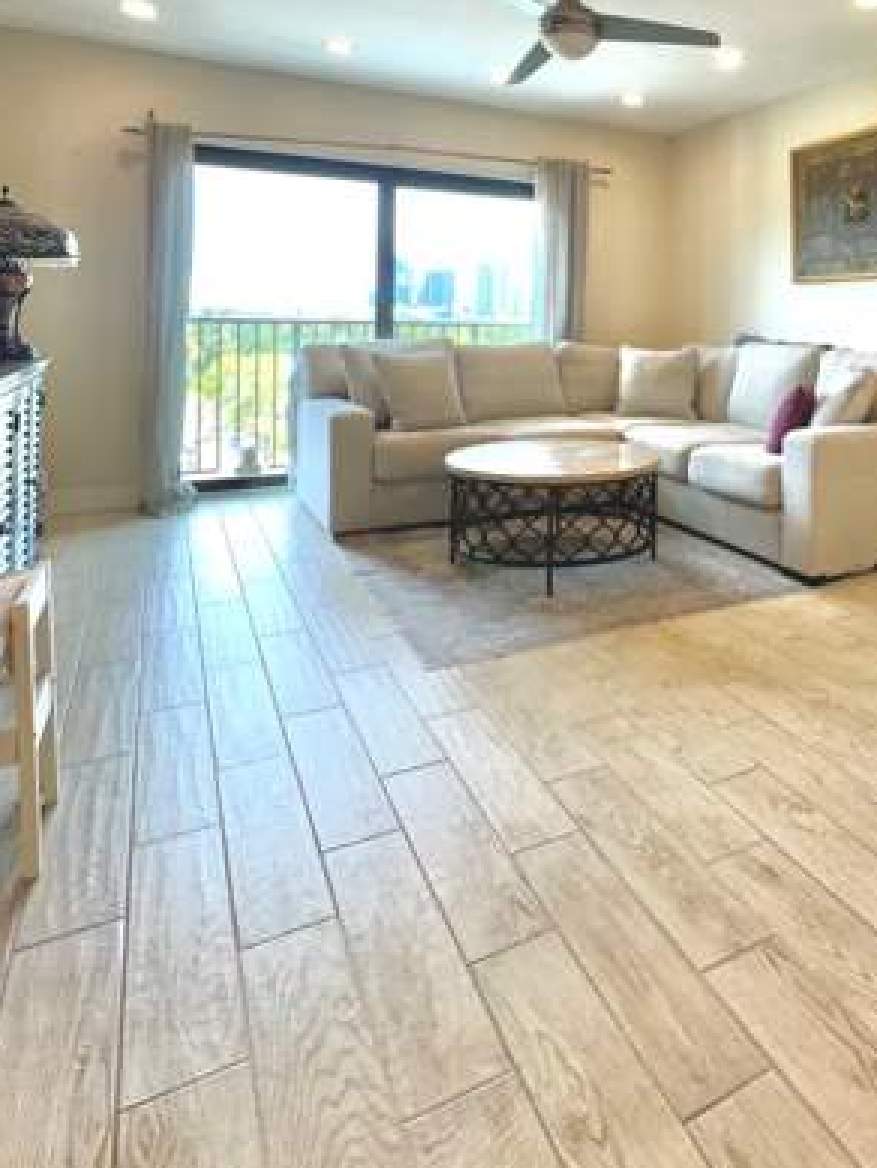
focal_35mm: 23
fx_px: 777
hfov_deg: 56.0
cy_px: 323
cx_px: 658
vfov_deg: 70.0
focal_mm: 2.22
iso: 80
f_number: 2.2
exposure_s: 1/120
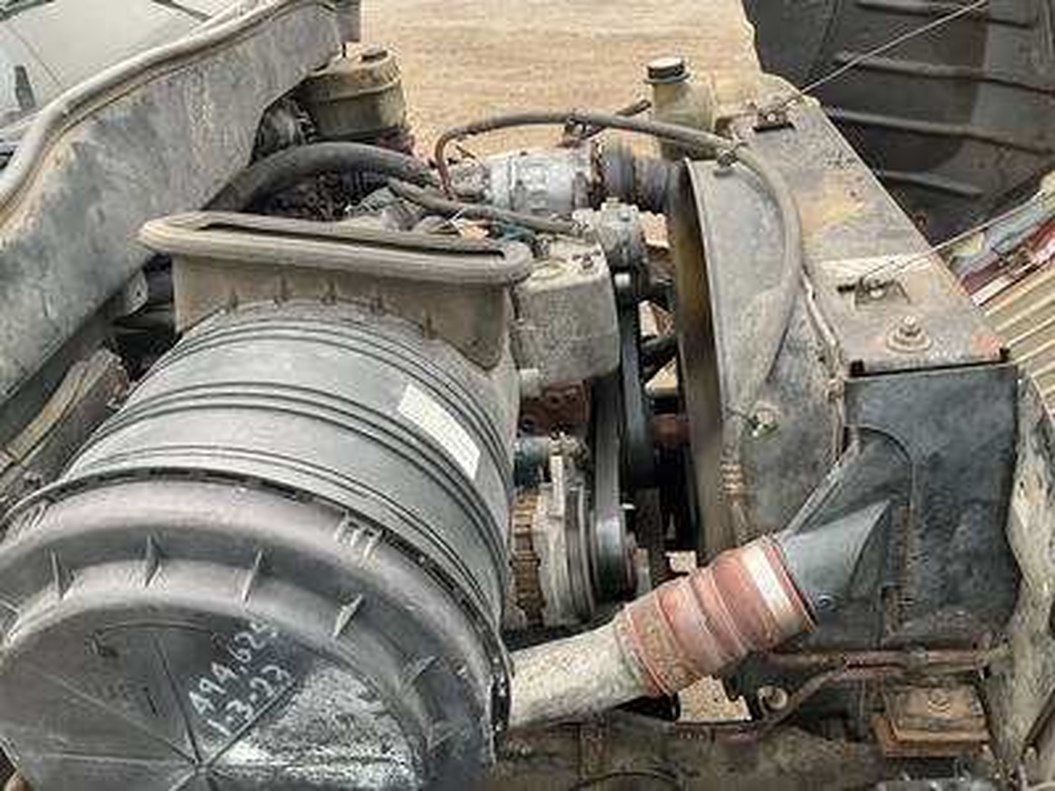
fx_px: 884
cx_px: 528
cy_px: 396
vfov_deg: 48.2
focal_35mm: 29
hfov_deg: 61.7
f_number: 1.8
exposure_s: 1/122
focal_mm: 3
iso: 32
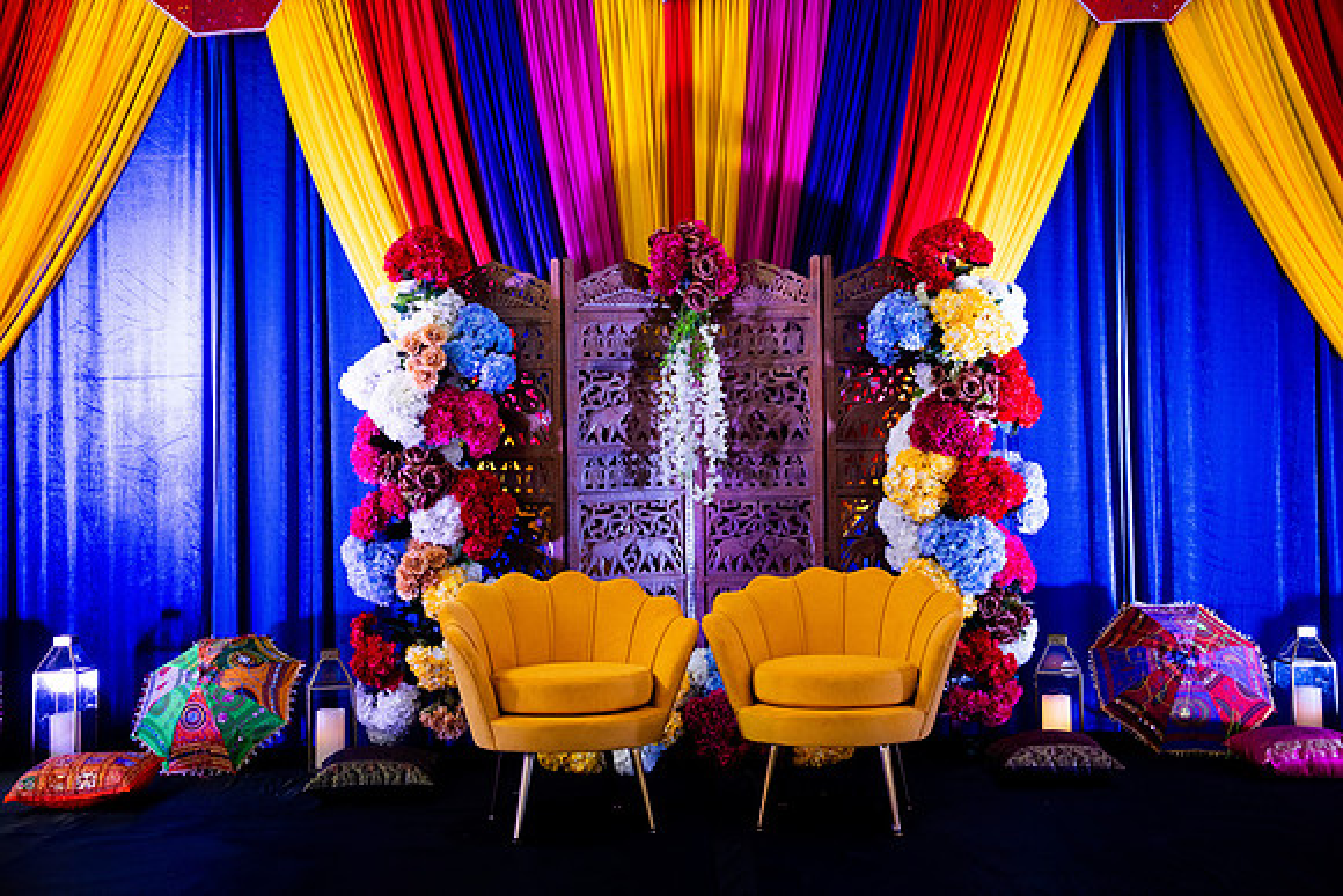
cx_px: 672
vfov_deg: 31.9
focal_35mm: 42
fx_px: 1567
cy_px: 448
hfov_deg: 46.4
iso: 2000
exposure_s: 1/200
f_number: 2.8
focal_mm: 42
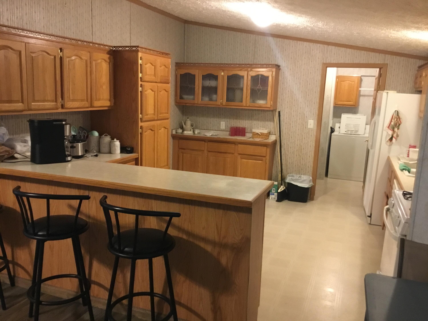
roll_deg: -2.1
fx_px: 383
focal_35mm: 31
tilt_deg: -9.9
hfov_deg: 58.4
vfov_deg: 45.4
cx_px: 214
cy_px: 160
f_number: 2.4
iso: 200
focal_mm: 3.3
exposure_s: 1/15
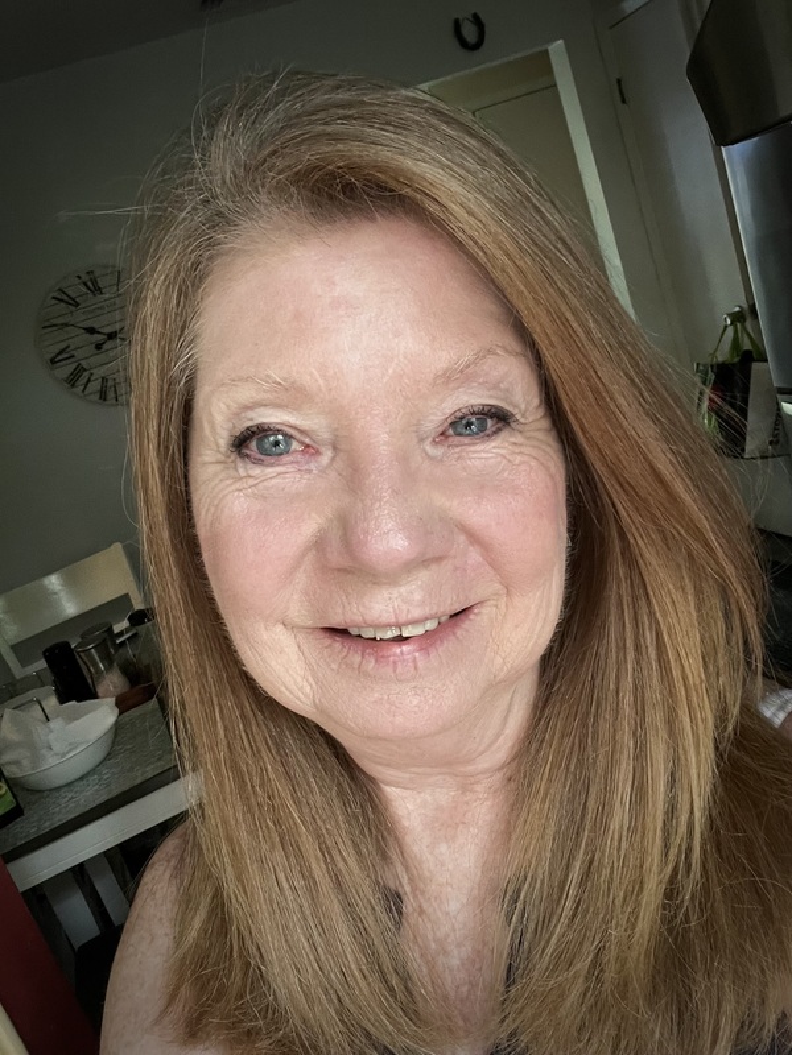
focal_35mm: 30
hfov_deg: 46.8
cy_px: 528
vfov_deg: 60.0
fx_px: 915
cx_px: 396
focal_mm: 2.71
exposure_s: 1/60
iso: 200
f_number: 2.2
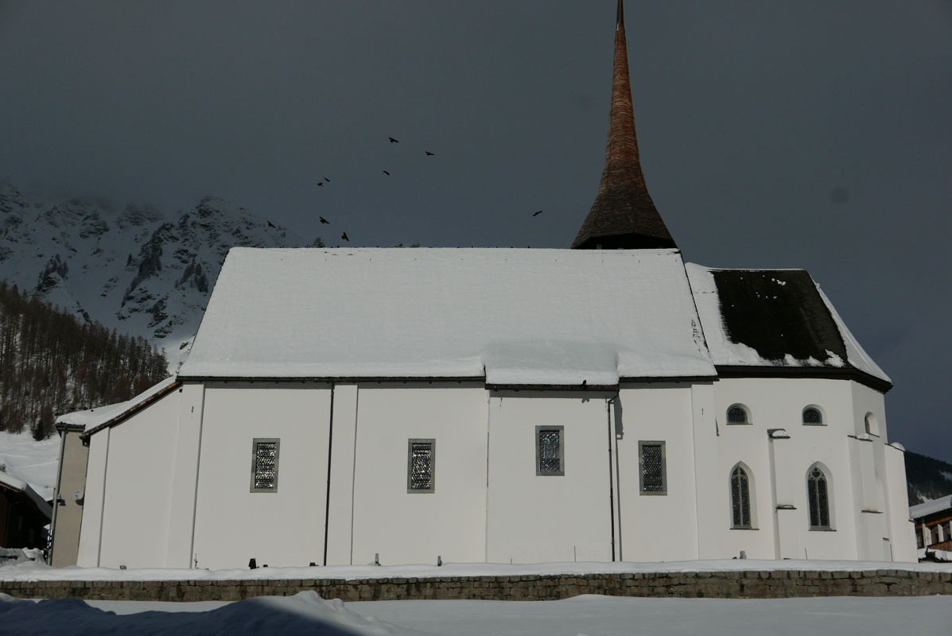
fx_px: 1429
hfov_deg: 36.8
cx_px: 476
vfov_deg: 25.1
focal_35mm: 54
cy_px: 318
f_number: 5.6
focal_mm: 24.5
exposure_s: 1/8000
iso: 200
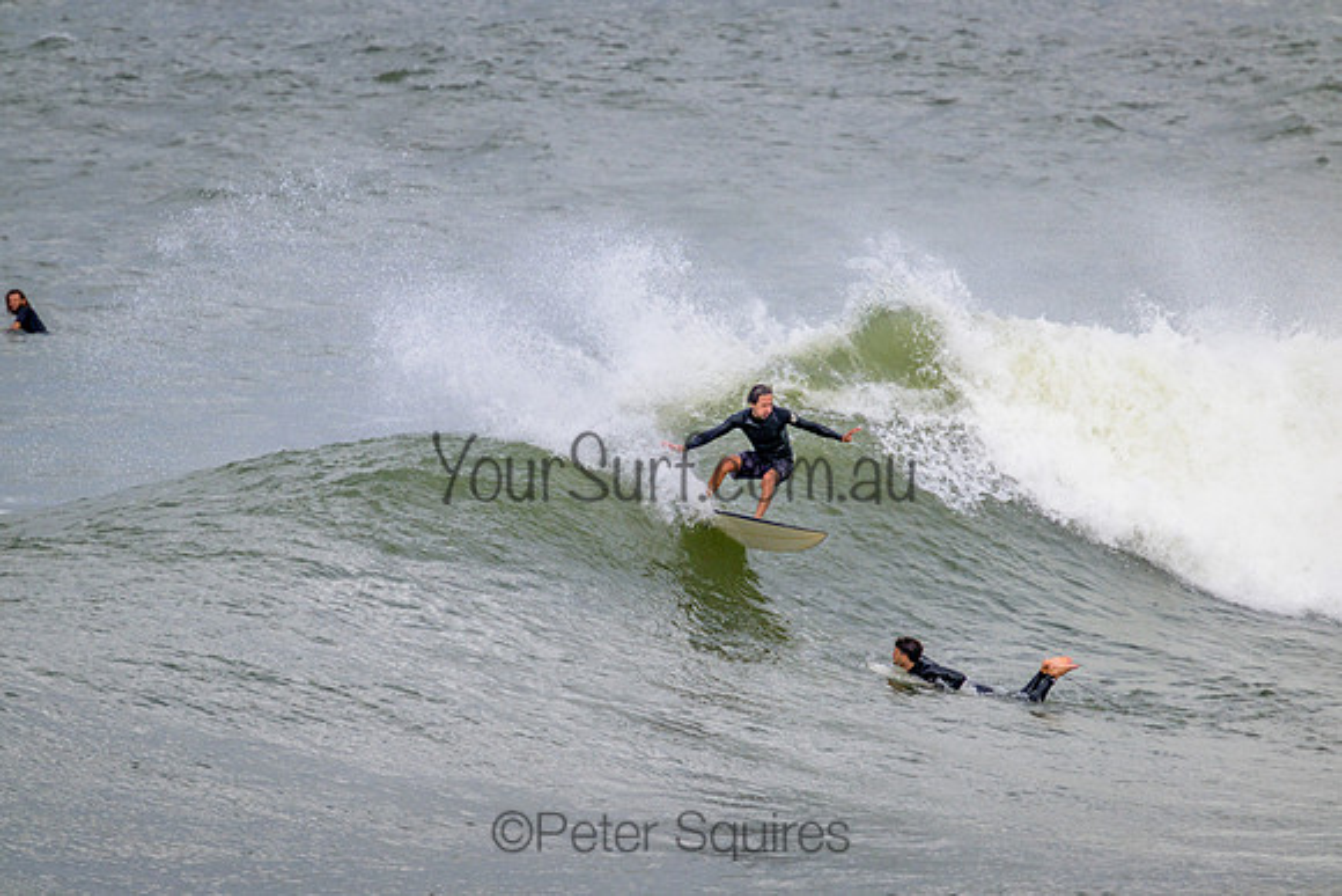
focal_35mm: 800
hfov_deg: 2.6
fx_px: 29828
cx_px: 671
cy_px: 448
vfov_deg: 1.7
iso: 800
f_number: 11
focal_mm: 800
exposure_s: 1/2000
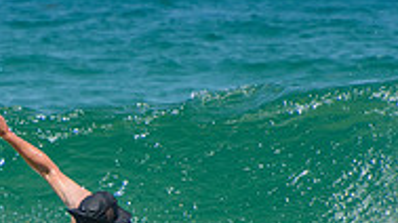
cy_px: 327
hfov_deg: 1.1
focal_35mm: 1926
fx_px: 20311
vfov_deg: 0.6
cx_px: 0
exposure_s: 1/2000
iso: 360
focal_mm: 400
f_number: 5.6
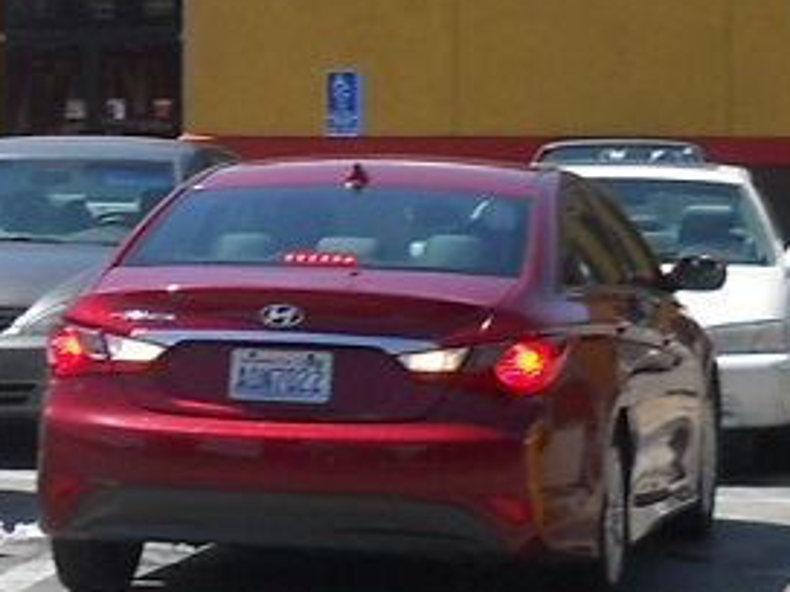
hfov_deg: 10.6
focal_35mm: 185
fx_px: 4222
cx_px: -42
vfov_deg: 8.0
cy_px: 206
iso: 80
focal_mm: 6.72
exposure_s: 1/320
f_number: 5.5
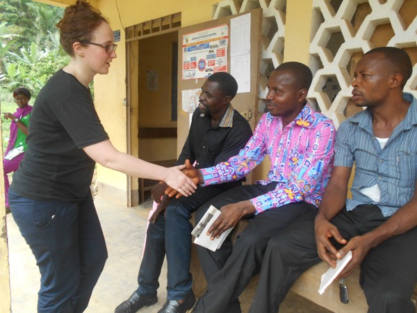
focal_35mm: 26
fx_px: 313
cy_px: 156
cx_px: 208
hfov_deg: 67.3
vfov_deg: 53.1
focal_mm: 4.6
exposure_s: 1/250
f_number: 3.2
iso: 220
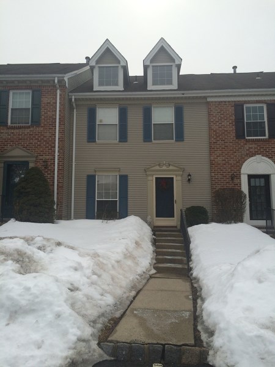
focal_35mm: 29
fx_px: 307
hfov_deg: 48.2
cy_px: 184
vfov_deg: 61.7
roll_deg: +0.4
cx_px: 138
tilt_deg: +6.4
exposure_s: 1/3731
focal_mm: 4.15
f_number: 2.2
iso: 32
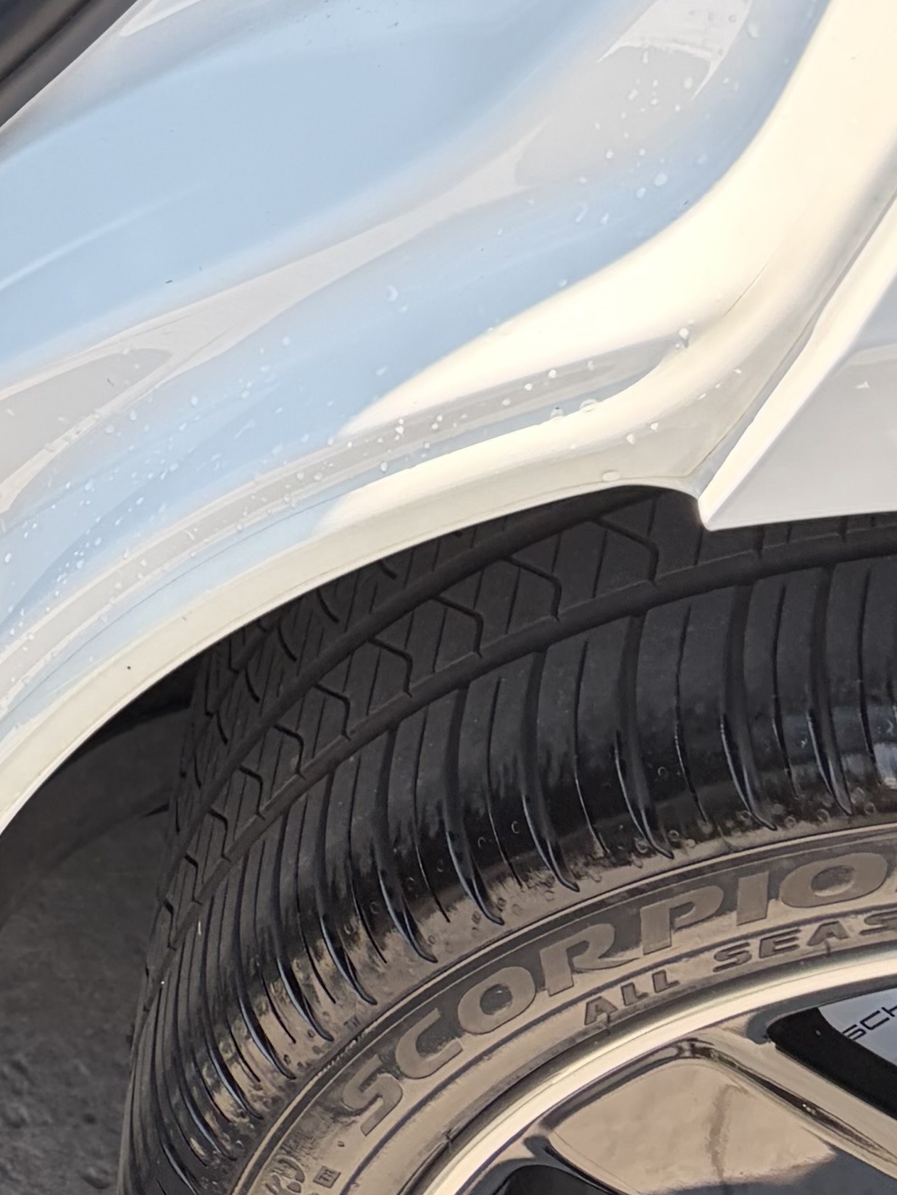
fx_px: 3109
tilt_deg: -28.9
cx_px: -309
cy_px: -613
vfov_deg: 19.0
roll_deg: +1.2
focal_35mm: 90
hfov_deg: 15.5
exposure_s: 1/462
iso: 64
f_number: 1.6
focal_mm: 5.96
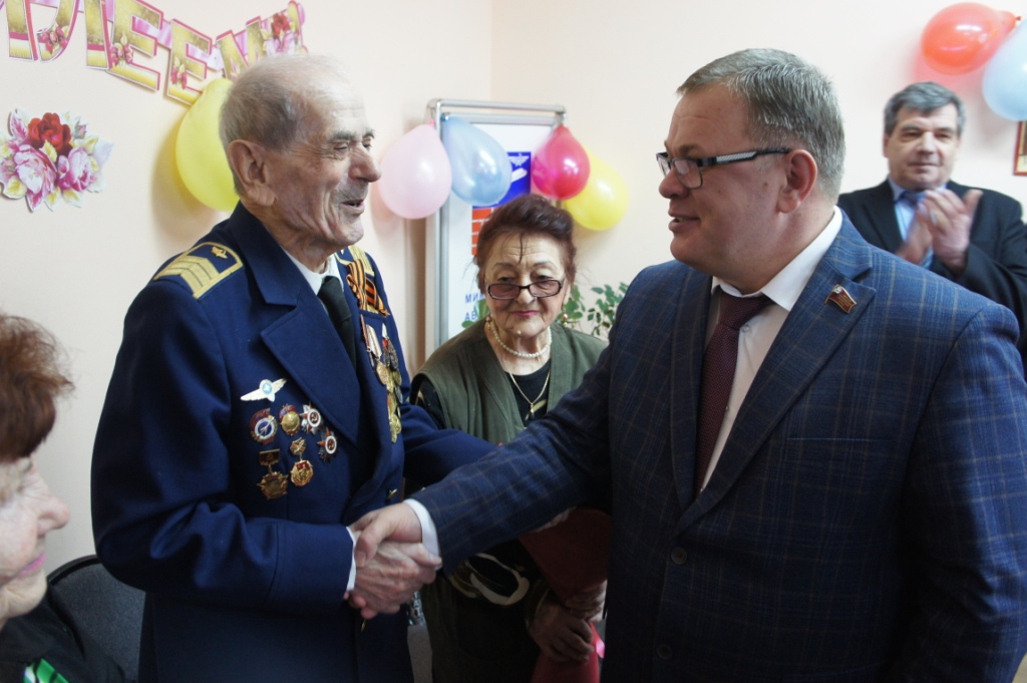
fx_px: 855
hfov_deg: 62.0
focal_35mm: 30
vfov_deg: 43.5
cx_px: 514
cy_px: 342
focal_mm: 20
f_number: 4
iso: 800
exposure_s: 1/30
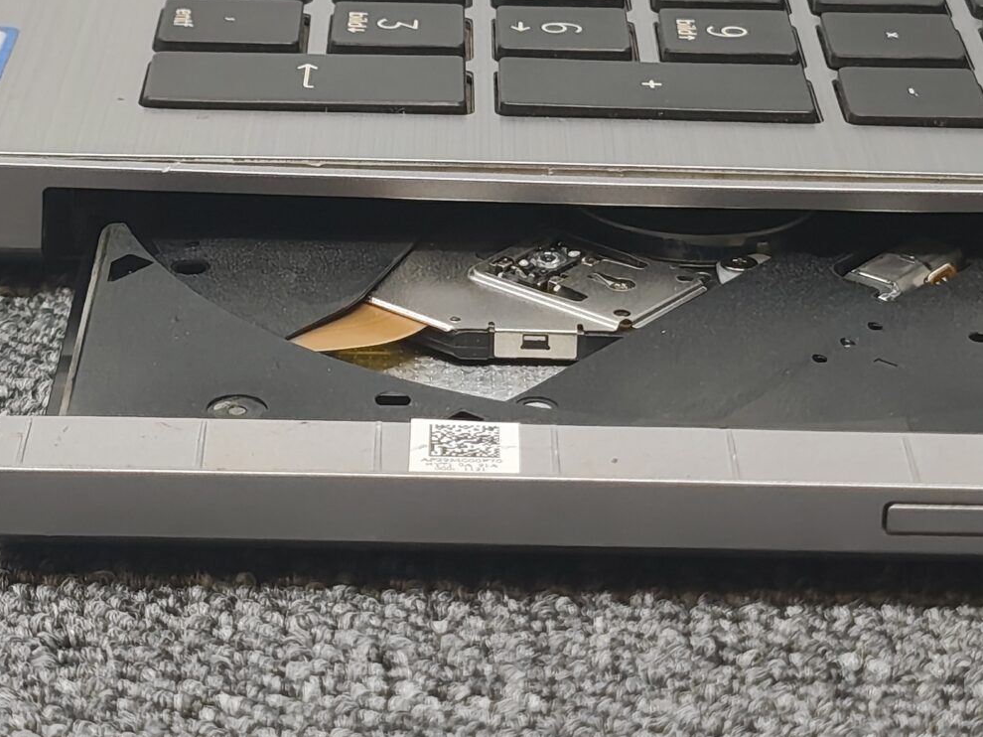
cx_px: 422
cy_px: 43
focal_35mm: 119
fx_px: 3378
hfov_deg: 16.5
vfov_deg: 12.3
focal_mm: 6.07
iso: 200
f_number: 1.7
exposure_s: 1/100
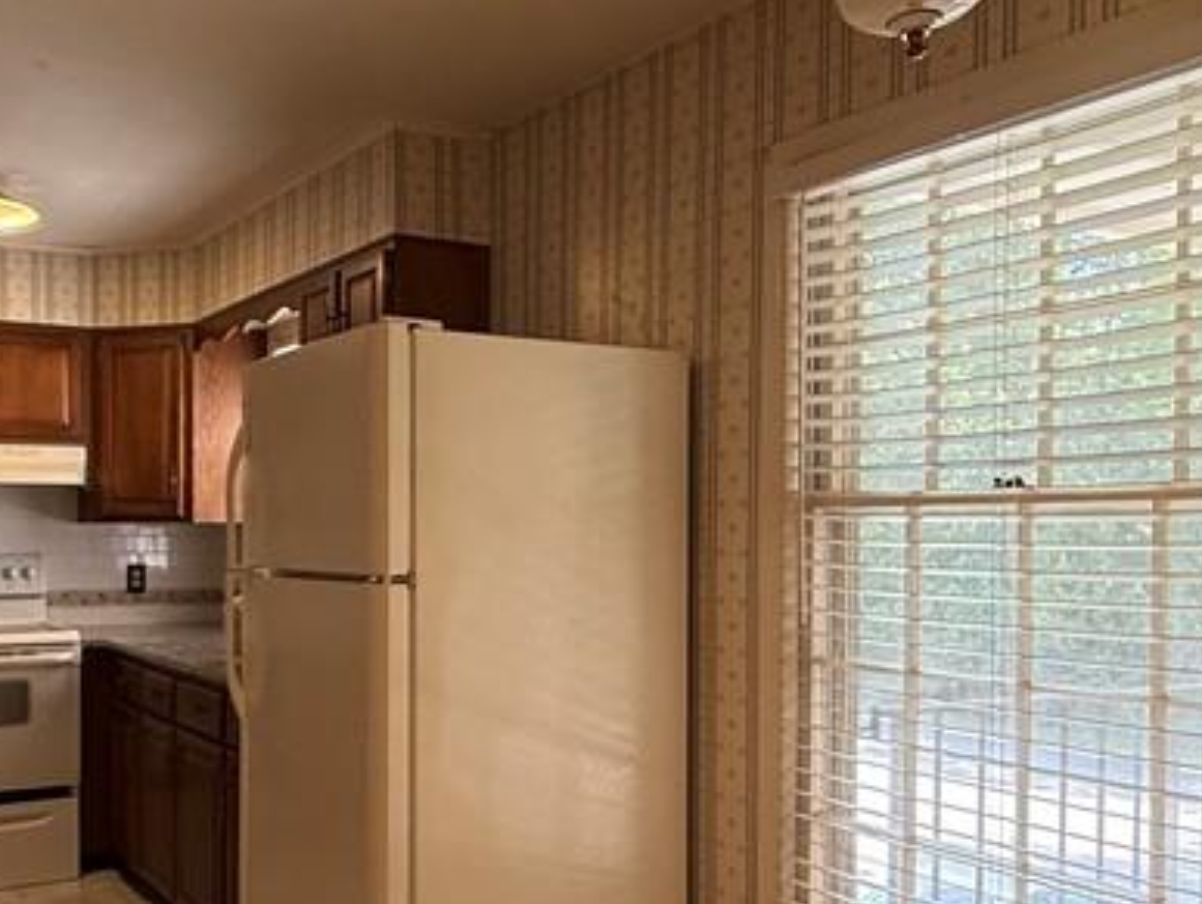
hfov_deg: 49.4
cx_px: 426
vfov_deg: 38.6
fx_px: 1286
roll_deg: -0.6
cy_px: 544
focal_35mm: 37
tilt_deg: -1.2
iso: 160
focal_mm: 2.22
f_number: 2.2
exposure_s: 1/120
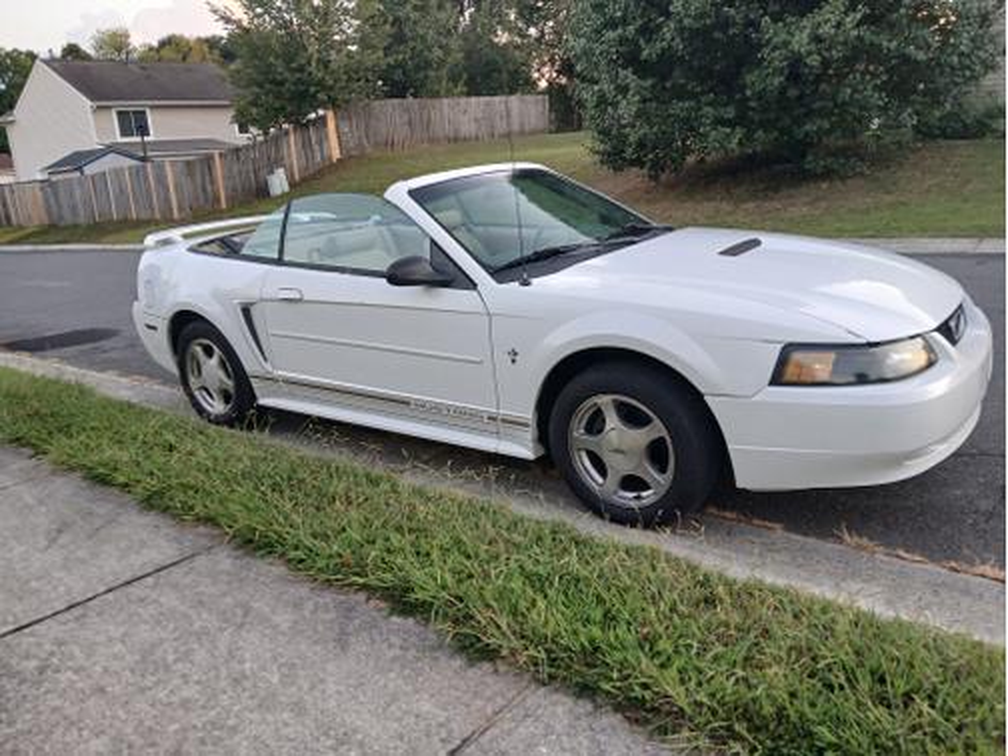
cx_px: 504
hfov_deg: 67.3
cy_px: 378
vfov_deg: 53.1
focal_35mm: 26
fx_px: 757
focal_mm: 3.98
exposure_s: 1/60
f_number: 1.8
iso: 80
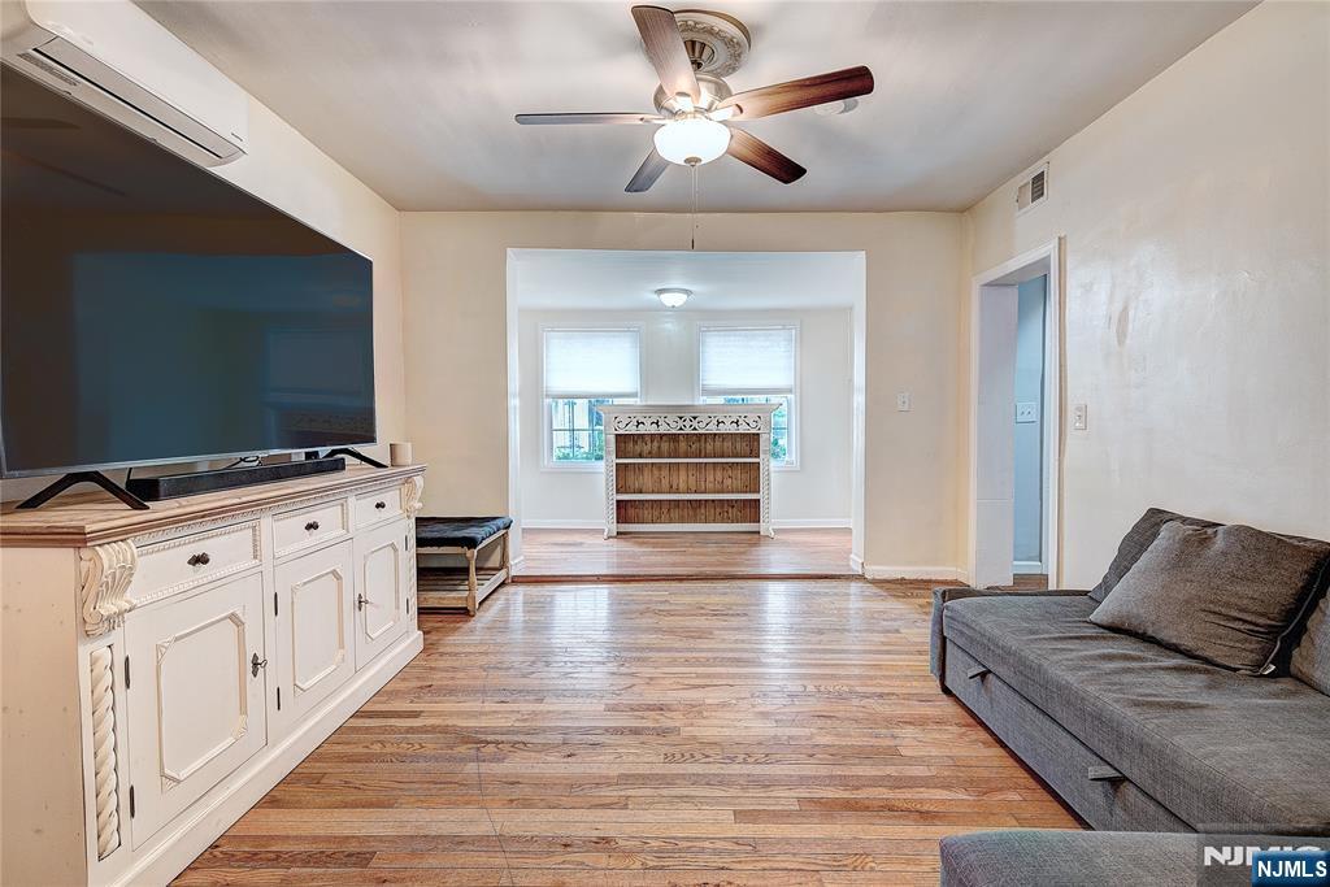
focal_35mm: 16
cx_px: 665
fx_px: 591
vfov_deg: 73.8
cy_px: 444
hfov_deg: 96.7
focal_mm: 16
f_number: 8
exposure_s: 1/5
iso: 500
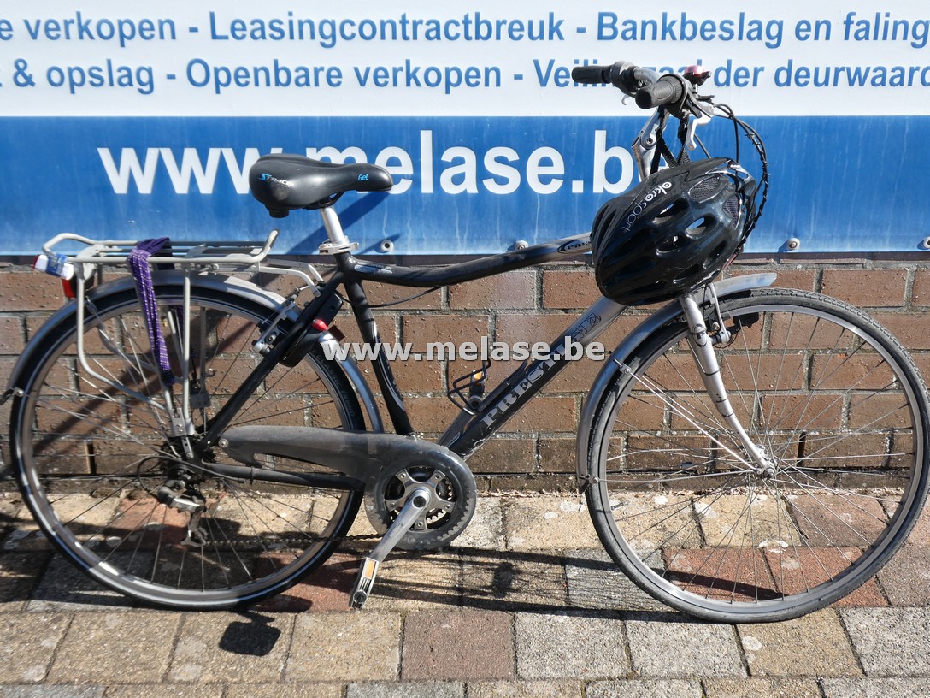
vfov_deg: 30.9
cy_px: 349
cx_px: 465
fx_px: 1263
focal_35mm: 47
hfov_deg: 40.4
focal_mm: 8.4
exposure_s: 1/400
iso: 80
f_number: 4
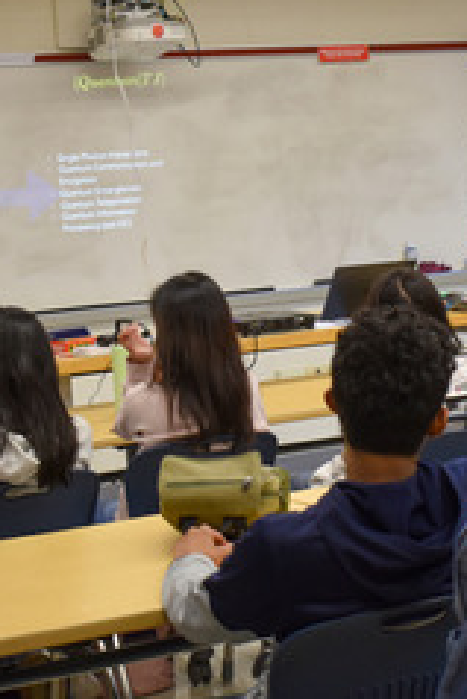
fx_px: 1849
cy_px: 225
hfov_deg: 14.3
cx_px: 341
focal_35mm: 95
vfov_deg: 21.3
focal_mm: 27
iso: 400
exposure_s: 1/80
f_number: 4.5
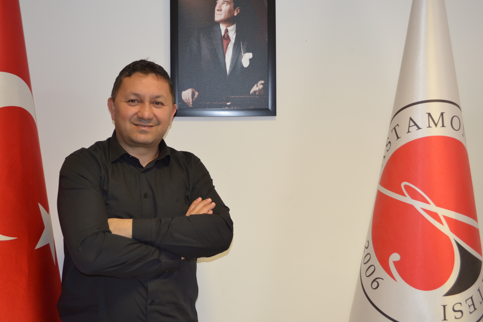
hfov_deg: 49.5
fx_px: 523
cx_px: 226
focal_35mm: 39
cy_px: 136
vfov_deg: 34.1
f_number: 3.8
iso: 360
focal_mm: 22
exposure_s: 1/30
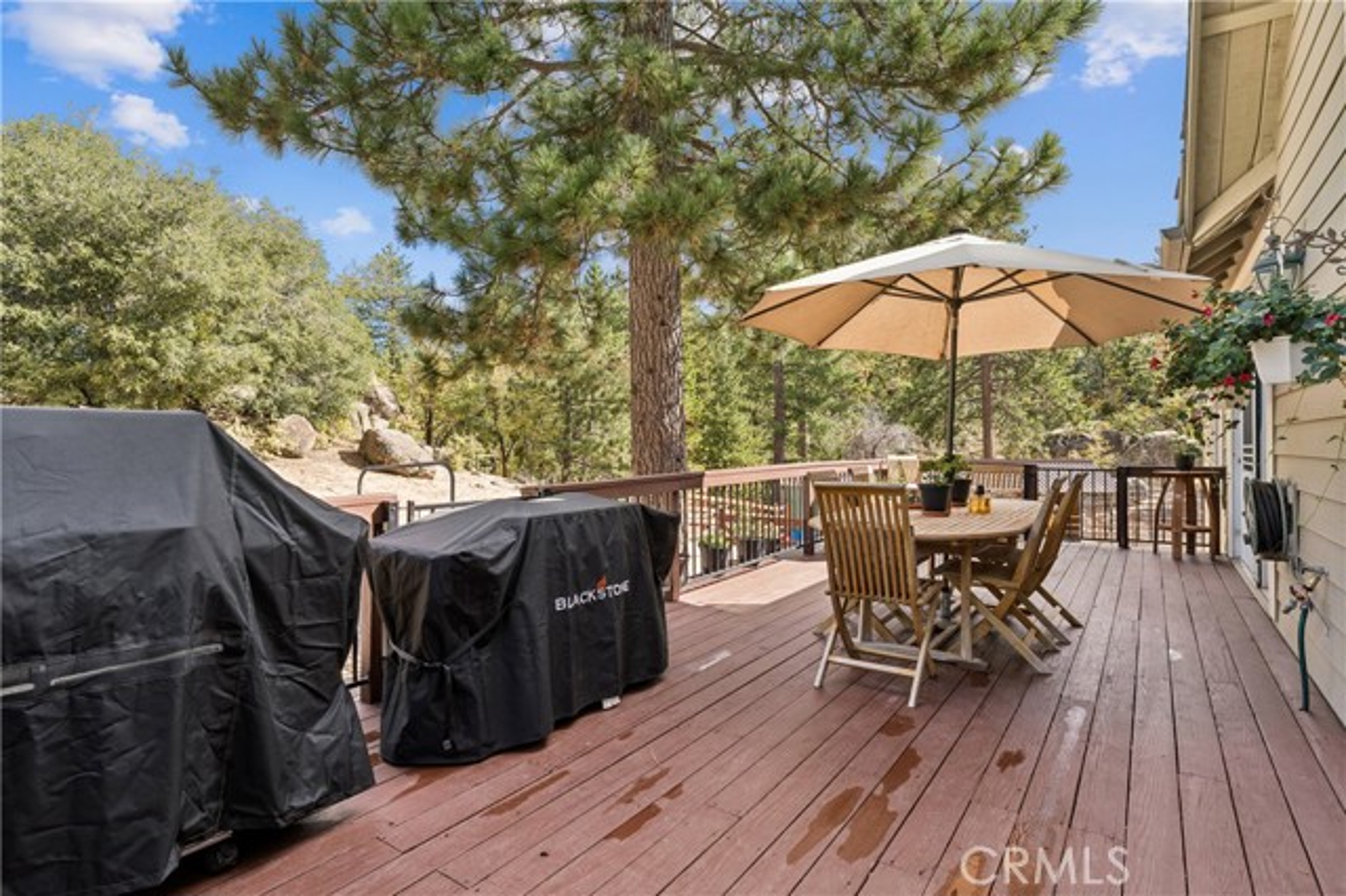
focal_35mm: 18
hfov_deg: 89.7
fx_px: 676
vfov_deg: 67.0
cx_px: 673
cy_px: 448
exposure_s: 1/20
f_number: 13
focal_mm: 18.1
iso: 100
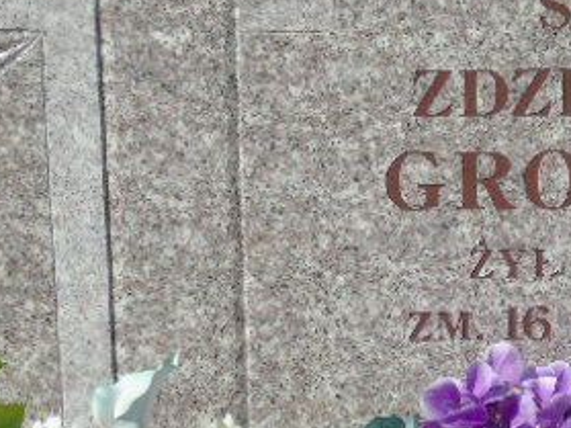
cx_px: 481
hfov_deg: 12.1
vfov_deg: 9.1
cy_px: 203
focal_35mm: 163
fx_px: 2688
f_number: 4.7
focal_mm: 13
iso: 80
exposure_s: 1/800
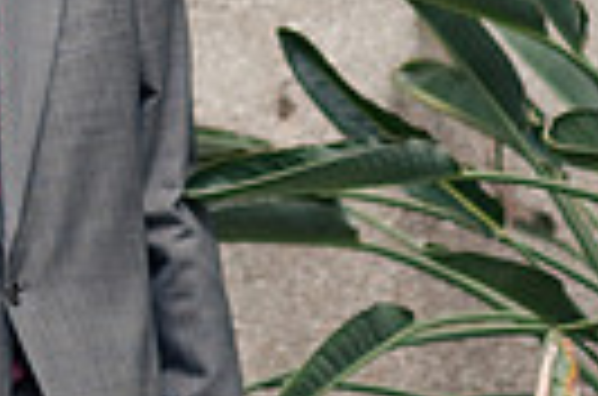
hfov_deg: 5.5
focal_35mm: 371
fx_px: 6148
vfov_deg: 3.7
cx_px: -405
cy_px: 140
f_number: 2.8
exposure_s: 1/250
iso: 400
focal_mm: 85
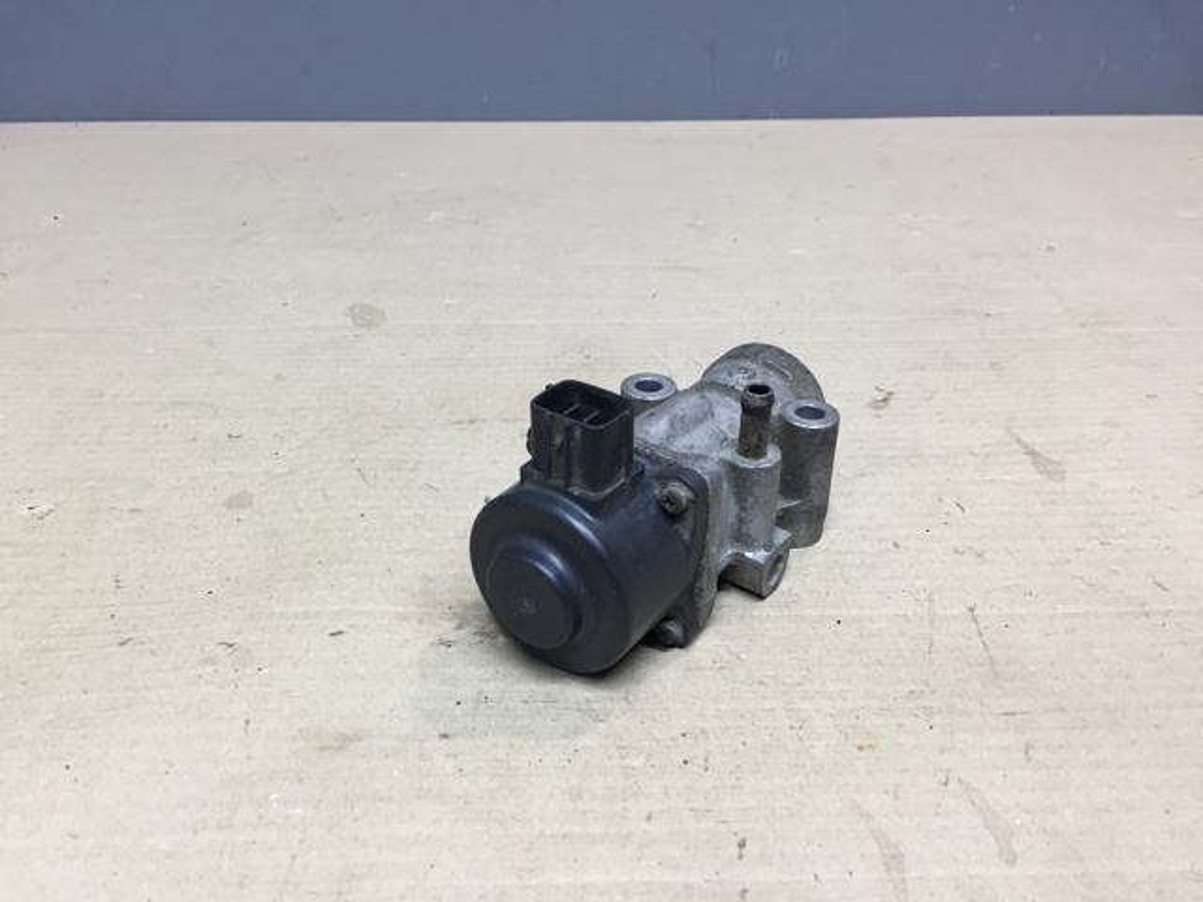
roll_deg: -1.8
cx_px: 602
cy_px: 451
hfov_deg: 61.7
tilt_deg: -30.6
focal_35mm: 29
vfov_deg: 48.2
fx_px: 1008
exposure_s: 1/33
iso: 50
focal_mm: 4.15
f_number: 2.2
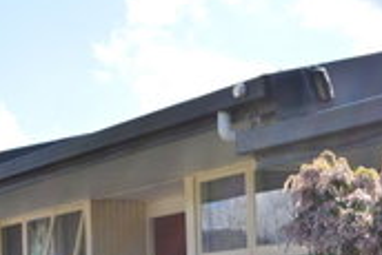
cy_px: 305
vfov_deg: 12.8
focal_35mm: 104
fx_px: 1109
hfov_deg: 19.5
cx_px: 175
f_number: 11
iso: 400
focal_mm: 25
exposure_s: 1/400
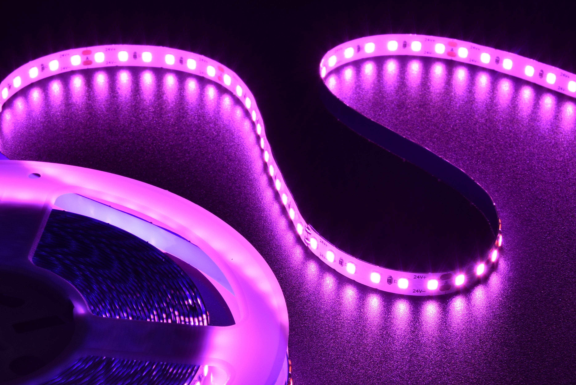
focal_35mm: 138
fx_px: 2209
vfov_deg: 9.9
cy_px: 292
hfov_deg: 14.8
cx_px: 234
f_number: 16
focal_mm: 70
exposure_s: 1/15
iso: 64
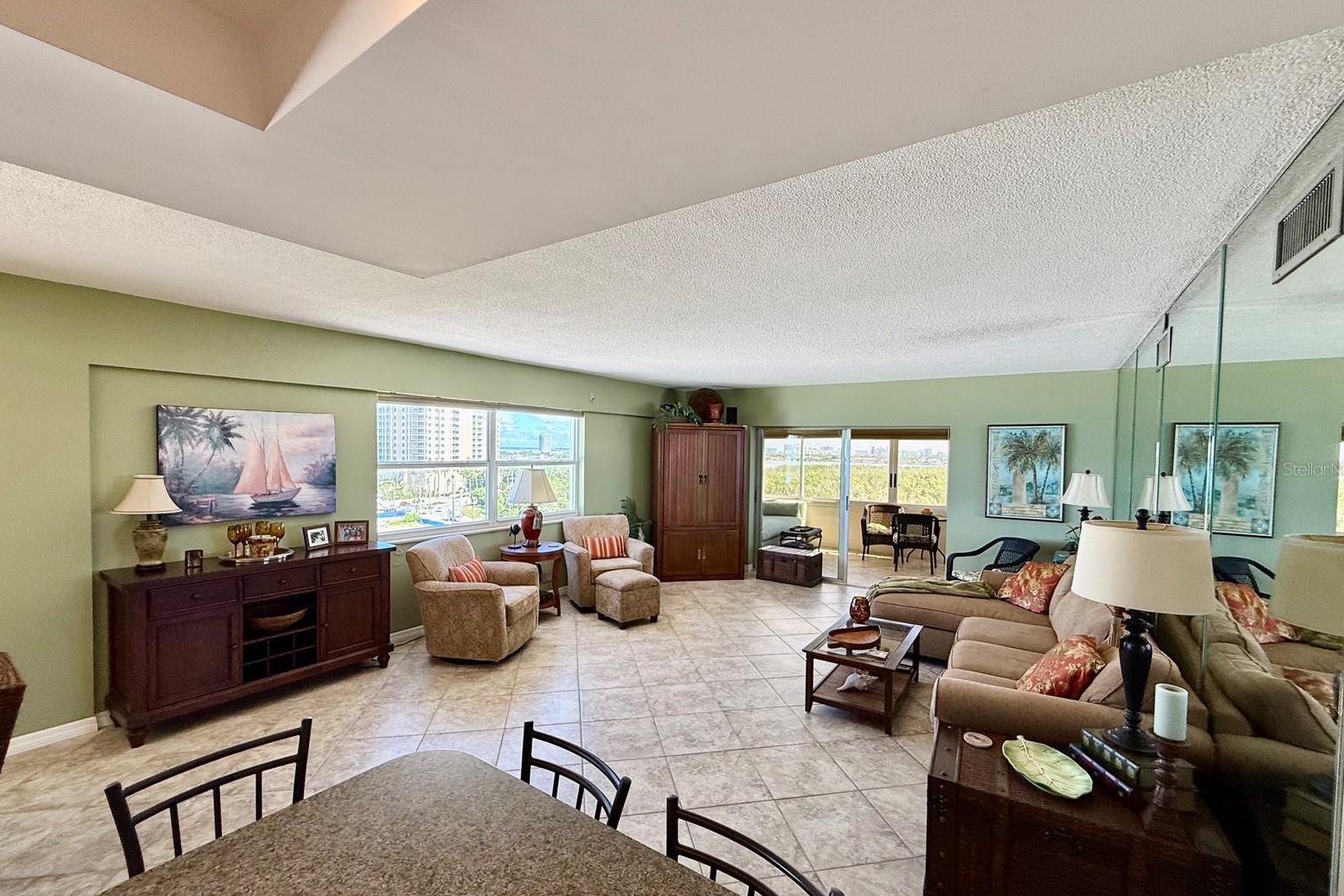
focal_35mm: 15
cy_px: 468
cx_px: 672
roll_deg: -1.0
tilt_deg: -2.0
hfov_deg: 100.4
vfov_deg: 77.3
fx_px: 560
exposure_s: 1/139
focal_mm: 2.22
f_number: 2.2
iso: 64
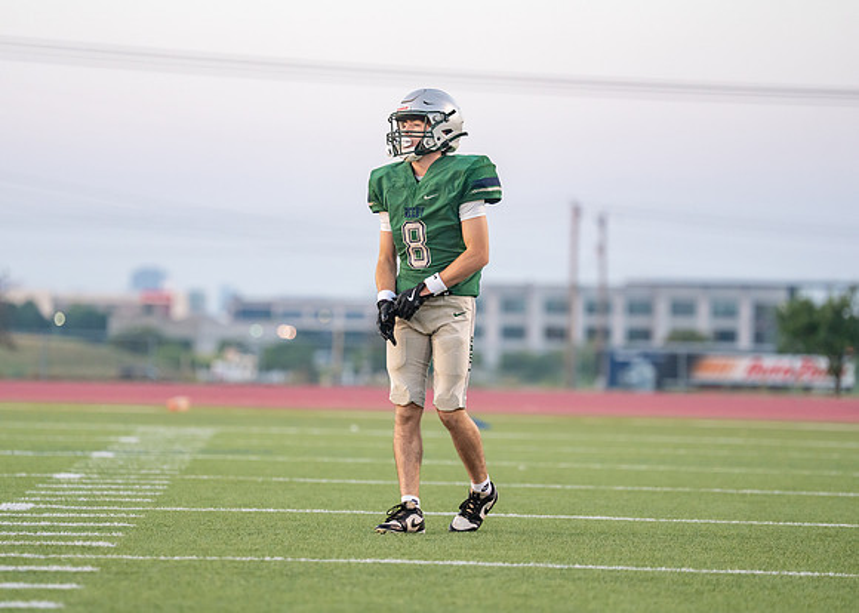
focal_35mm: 187
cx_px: 413
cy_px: 336
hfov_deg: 10.8
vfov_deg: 7.7
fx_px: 4560
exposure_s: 1/1250
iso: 1600
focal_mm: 160
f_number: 2.8
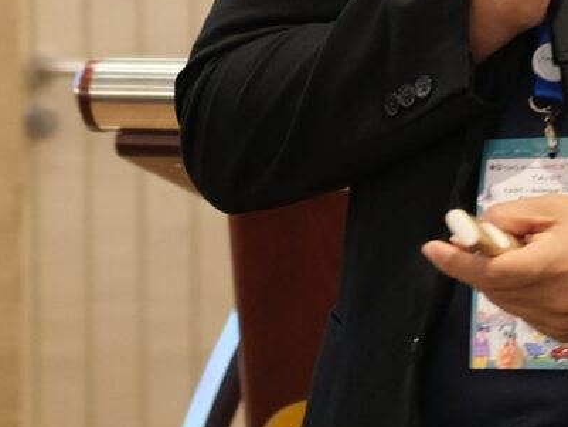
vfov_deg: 4.5
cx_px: 200
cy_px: -215
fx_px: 5334
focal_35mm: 325
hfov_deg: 6.1
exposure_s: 1/38
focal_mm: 35
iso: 800
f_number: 2
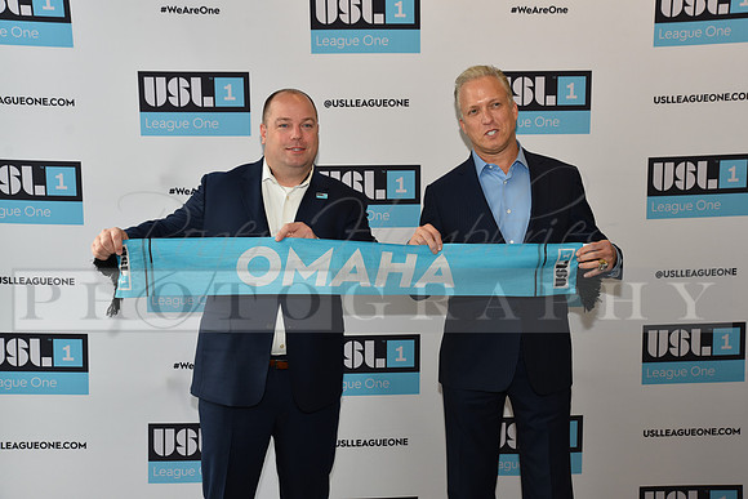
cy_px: 250
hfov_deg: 46.4
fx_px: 873
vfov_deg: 31.9
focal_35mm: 42
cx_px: 374
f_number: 5.6
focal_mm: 42
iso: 400
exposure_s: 1/60
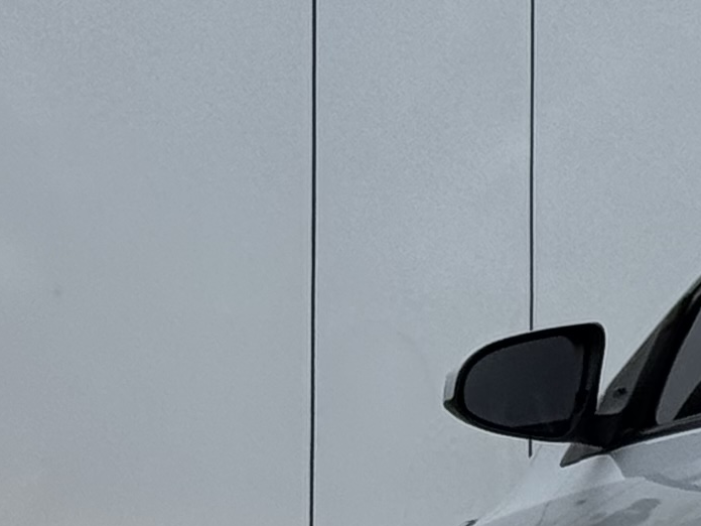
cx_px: 1622
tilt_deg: +4.5
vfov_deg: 5.3
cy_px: 73
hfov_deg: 6.8
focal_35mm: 278
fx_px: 5630
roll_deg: +1.3
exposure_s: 1/774
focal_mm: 6.76
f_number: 1.78
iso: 64
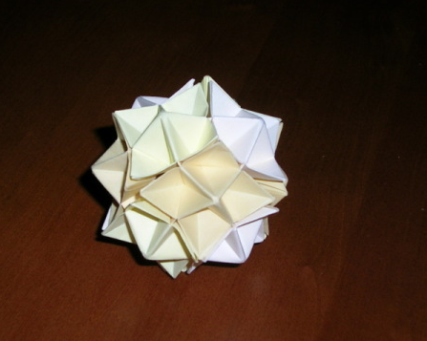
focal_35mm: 64
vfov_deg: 23.8
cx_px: 203
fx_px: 808
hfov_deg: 29.6
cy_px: 171
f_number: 3.5
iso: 50
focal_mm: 9.3
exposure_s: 1/60.1
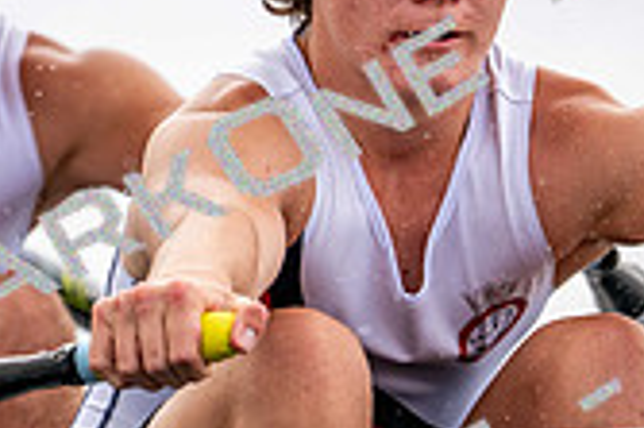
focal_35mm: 1393
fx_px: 24894
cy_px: 6
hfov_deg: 1.5
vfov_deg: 1.0
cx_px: 374
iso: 450
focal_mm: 400
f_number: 4.5
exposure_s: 1/2500
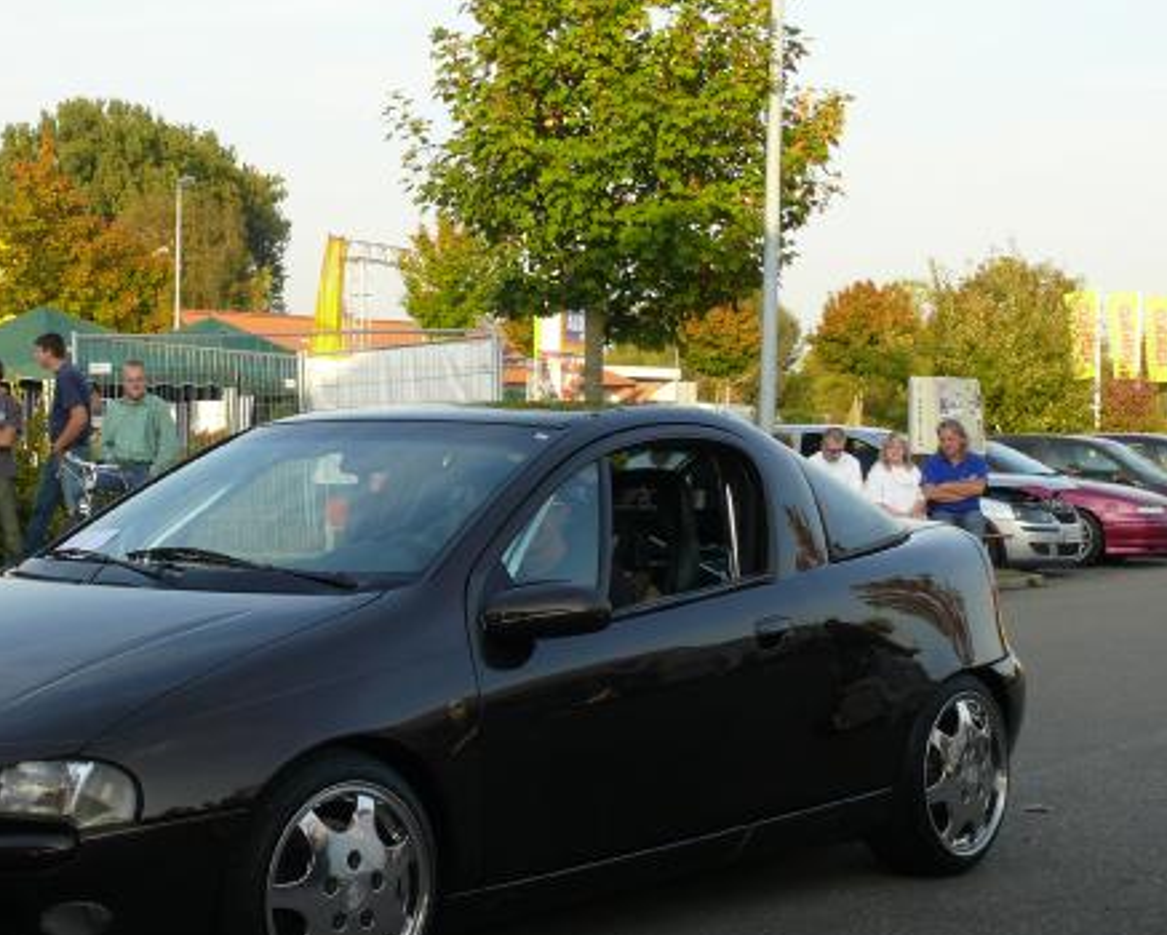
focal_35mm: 75
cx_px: 395
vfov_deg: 20.4
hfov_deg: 25.3
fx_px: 2592
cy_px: 565
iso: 100
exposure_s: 1/200
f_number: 4.5
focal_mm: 10.2
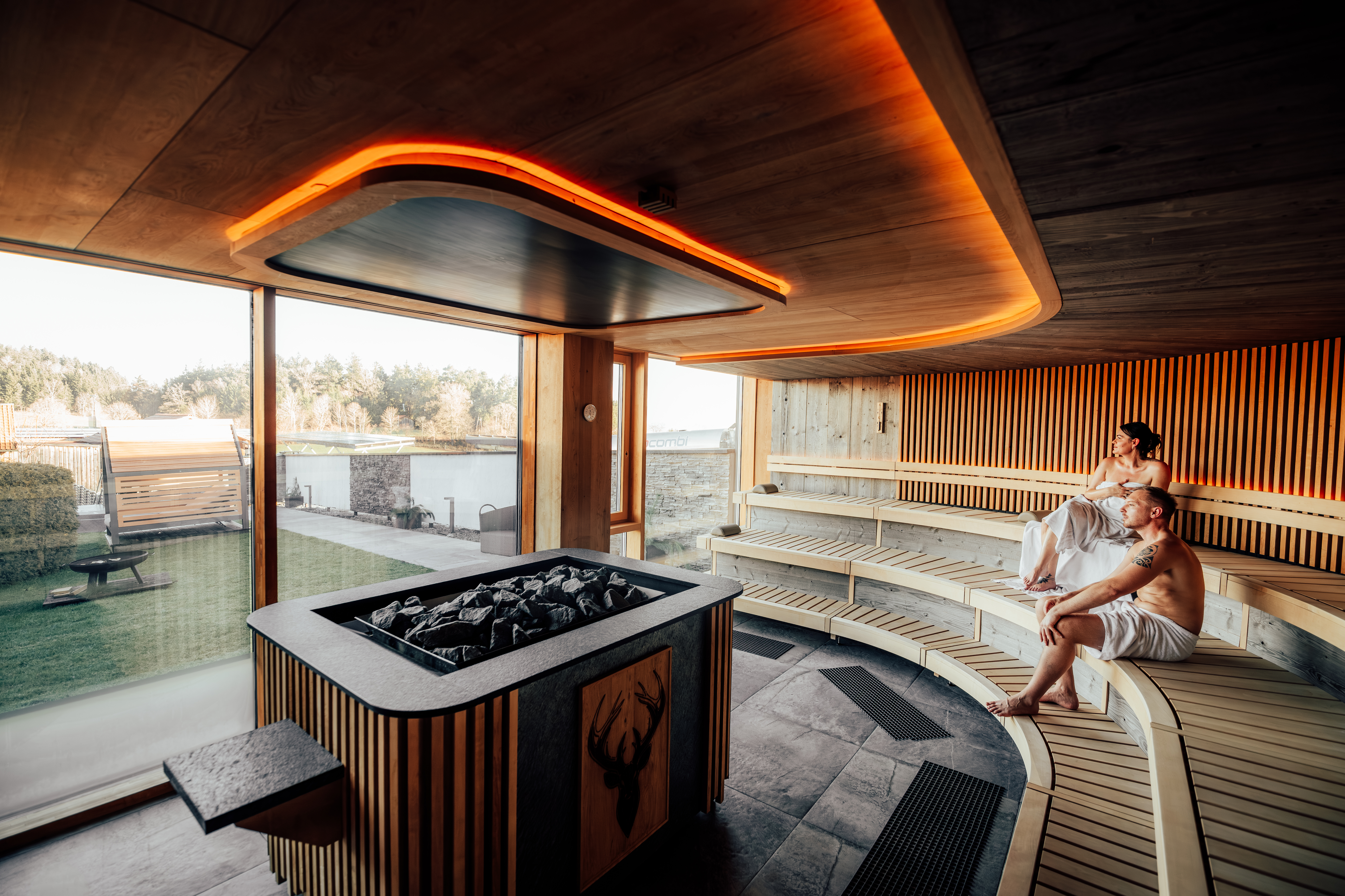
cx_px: 672
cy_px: 448
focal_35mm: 15
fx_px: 560
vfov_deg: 77.3
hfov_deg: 100.4
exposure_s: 1/125
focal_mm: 15
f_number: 2.8
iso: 320
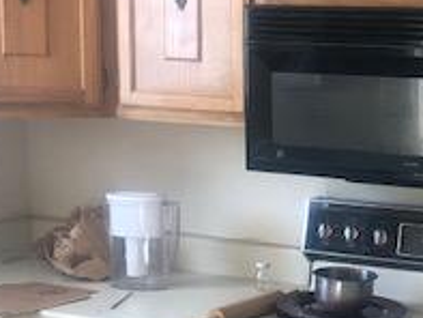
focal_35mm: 91
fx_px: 1113
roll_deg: -2.7
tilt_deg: -8.9
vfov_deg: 16.2
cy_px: 241
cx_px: 466
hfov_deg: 20.5
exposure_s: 1/30
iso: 20
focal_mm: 3.99
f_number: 1.8
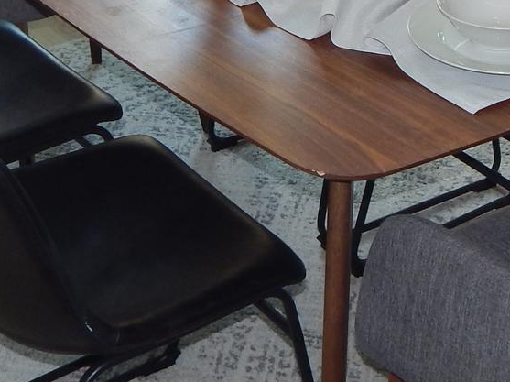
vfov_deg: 15.2
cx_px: 377
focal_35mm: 92
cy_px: -140
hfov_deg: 21.2
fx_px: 1355
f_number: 3.1
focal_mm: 4.5
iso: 160
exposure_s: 1/30
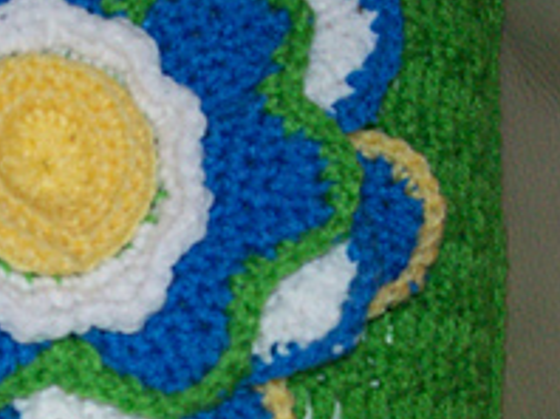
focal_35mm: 91
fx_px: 1470
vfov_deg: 16.2
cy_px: 287
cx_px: 8
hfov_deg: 20.9
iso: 140
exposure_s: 1/64
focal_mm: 6
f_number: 2.7
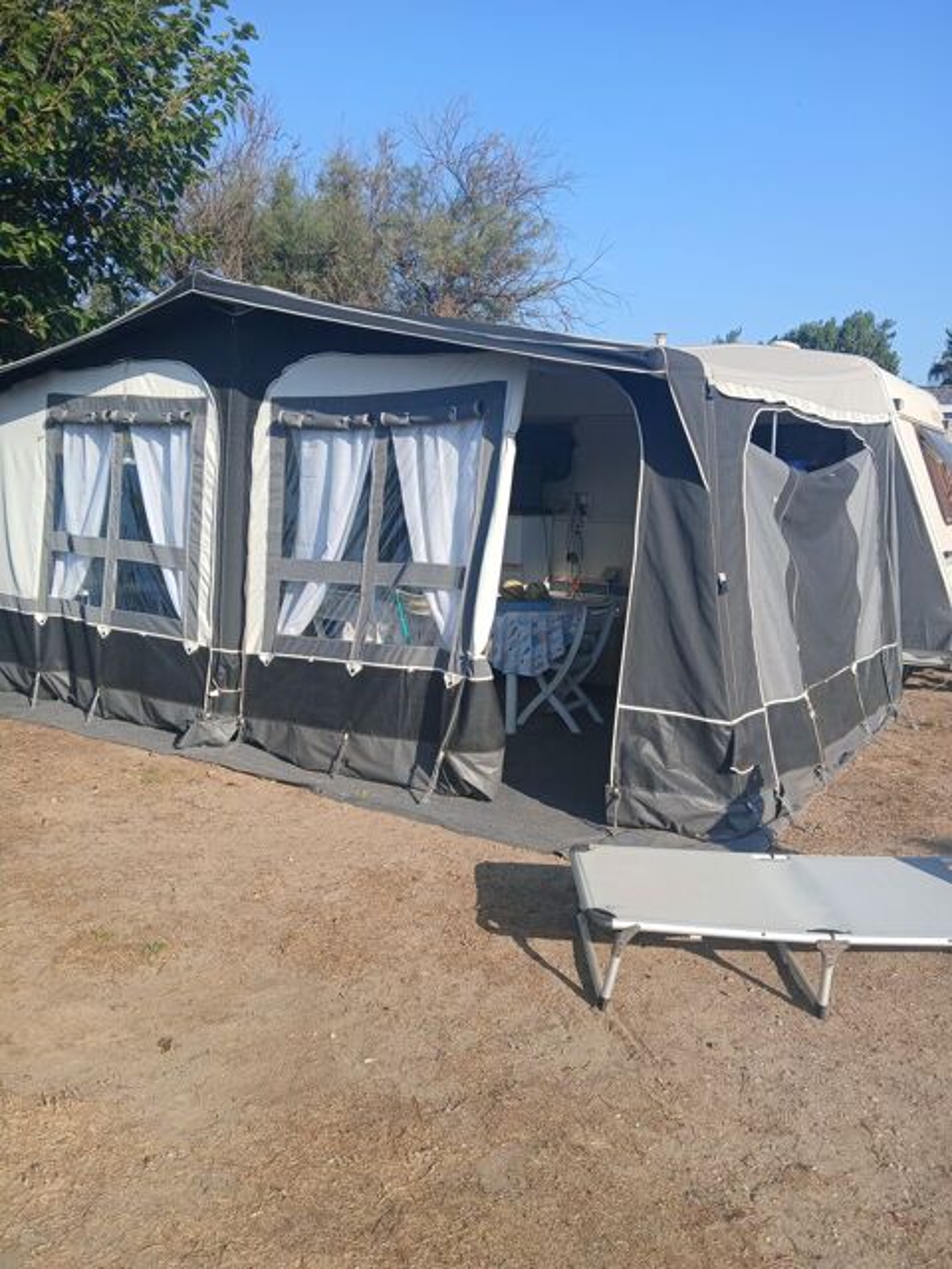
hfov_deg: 53.1
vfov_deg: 67.3
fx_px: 953
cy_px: 634
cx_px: 476
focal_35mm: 26
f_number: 1.8
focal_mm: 3.98
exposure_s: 1/410
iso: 20
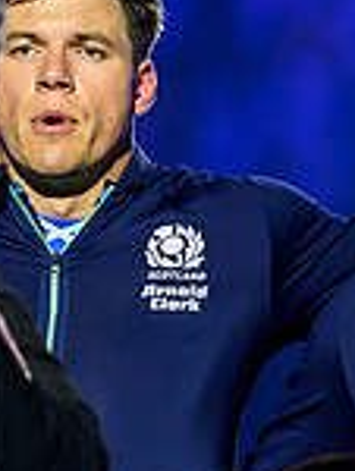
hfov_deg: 1.0
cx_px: 842
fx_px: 20262
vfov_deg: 1.3
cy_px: 319
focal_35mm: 1486
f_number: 2.8
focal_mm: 400
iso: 4000
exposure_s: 1/640
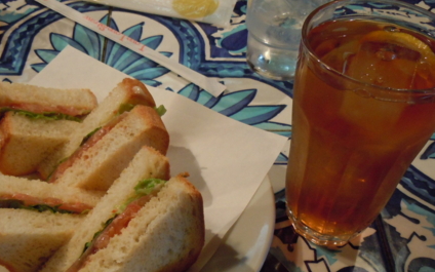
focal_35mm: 45
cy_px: 185
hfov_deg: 44.1
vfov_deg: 28.4
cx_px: 168
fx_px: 533
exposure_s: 1/10
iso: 400
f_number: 3.5
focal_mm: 5.4
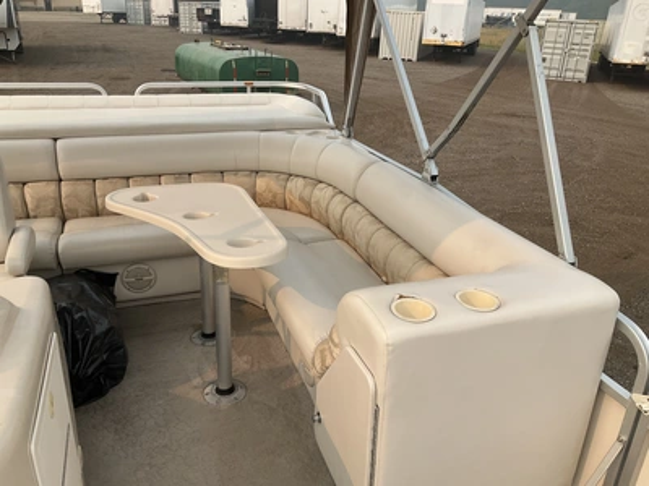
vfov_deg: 48.2
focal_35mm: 29
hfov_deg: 61.7
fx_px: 544
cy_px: 243
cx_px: 324
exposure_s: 1/1412
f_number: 1.8
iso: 25
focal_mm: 3
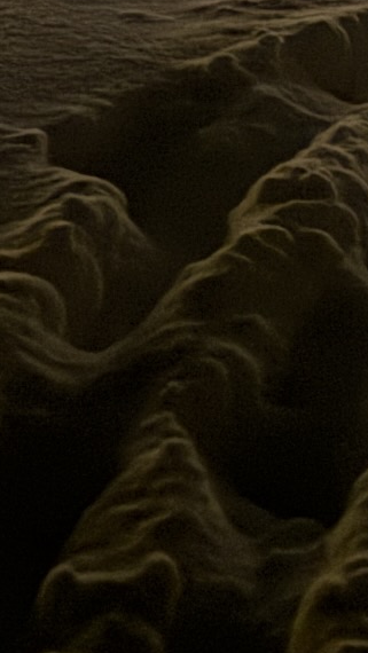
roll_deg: -2.1
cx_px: 1064
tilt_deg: +0.0
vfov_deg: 10.7
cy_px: -617
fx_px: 3206
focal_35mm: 185
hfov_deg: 6.1
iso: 2000
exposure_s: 1/5
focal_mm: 6.76
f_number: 1.78
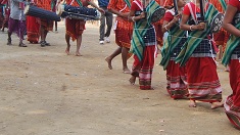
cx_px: 174
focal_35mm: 87
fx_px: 553
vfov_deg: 13.8
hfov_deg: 24.3
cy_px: 16
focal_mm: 26
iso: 140
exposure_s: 1/125
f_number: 5.6
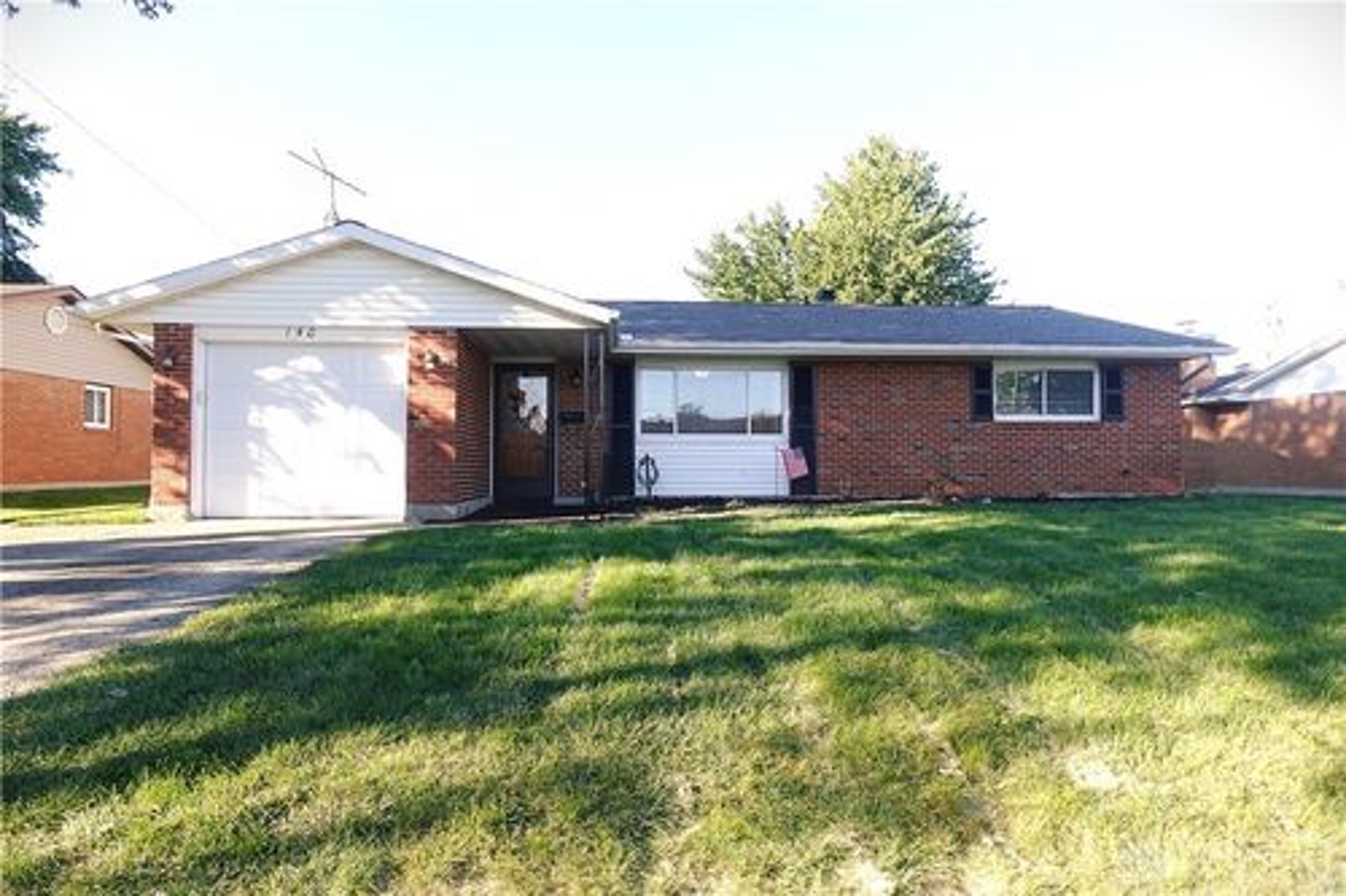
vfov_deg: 61.9
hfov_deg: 84.0
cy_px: 448
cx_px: 673
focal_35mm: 20
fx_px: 747
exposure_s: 1/640
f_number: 2
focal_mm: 7.6
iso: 125
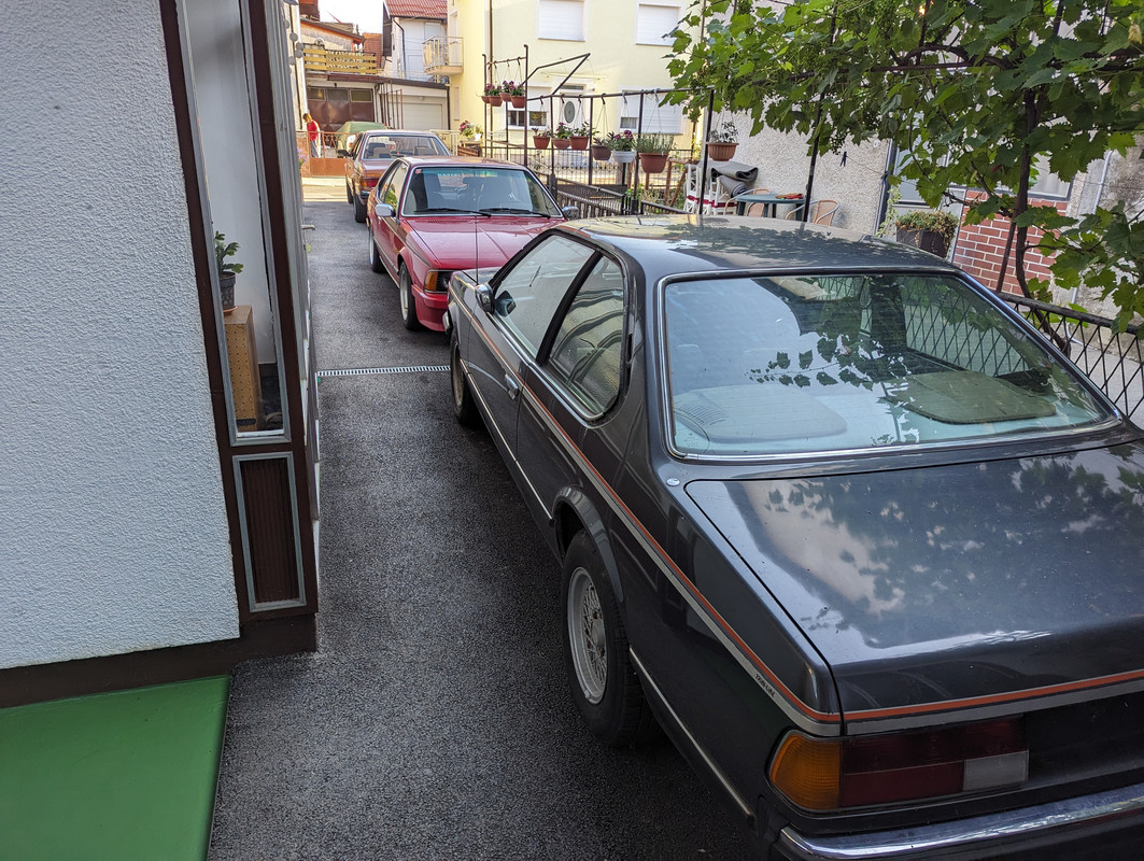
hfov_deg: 71.5
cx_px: 572
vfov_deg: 56.9
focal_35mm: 24
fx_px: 794
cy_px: 430
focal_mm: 6.81
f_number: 1.85
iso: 47
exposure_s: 1/173
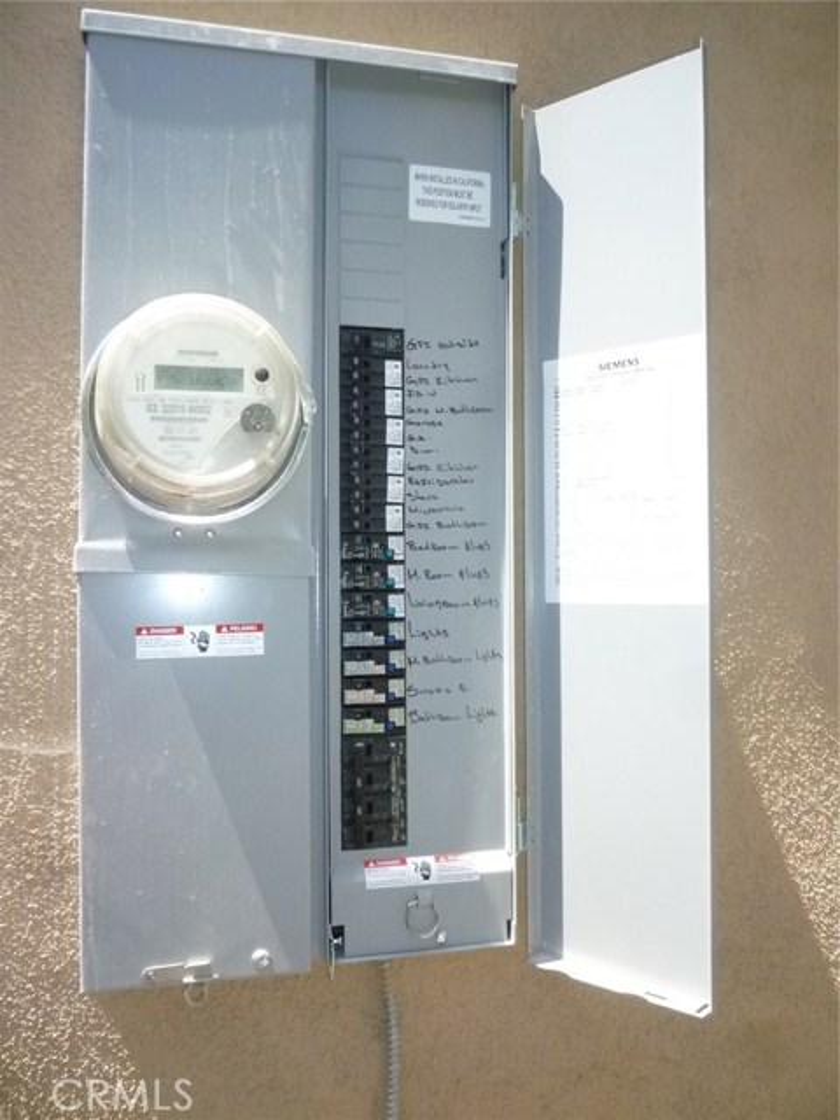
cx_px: 420
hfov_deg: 48.2
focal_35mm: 29
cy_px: 560
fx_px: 938
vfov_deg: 61.7
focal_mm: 5.2
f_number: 5
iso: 400
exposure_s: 1/800
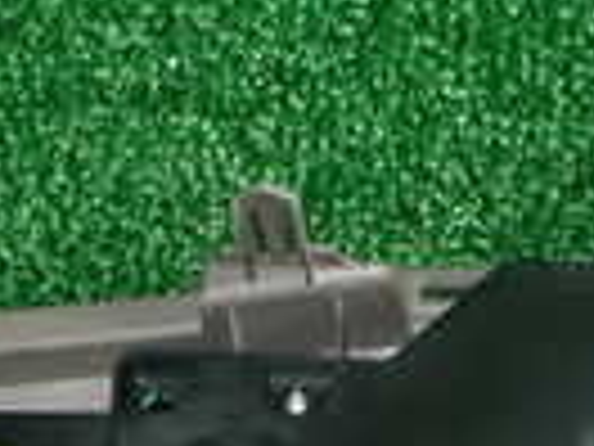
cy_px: 887
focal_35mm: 146
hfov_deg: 13.5
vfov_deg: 9.5
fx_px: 2505
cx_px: 360
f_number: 7.1
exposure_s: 1/30
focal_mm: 5.79
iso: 500
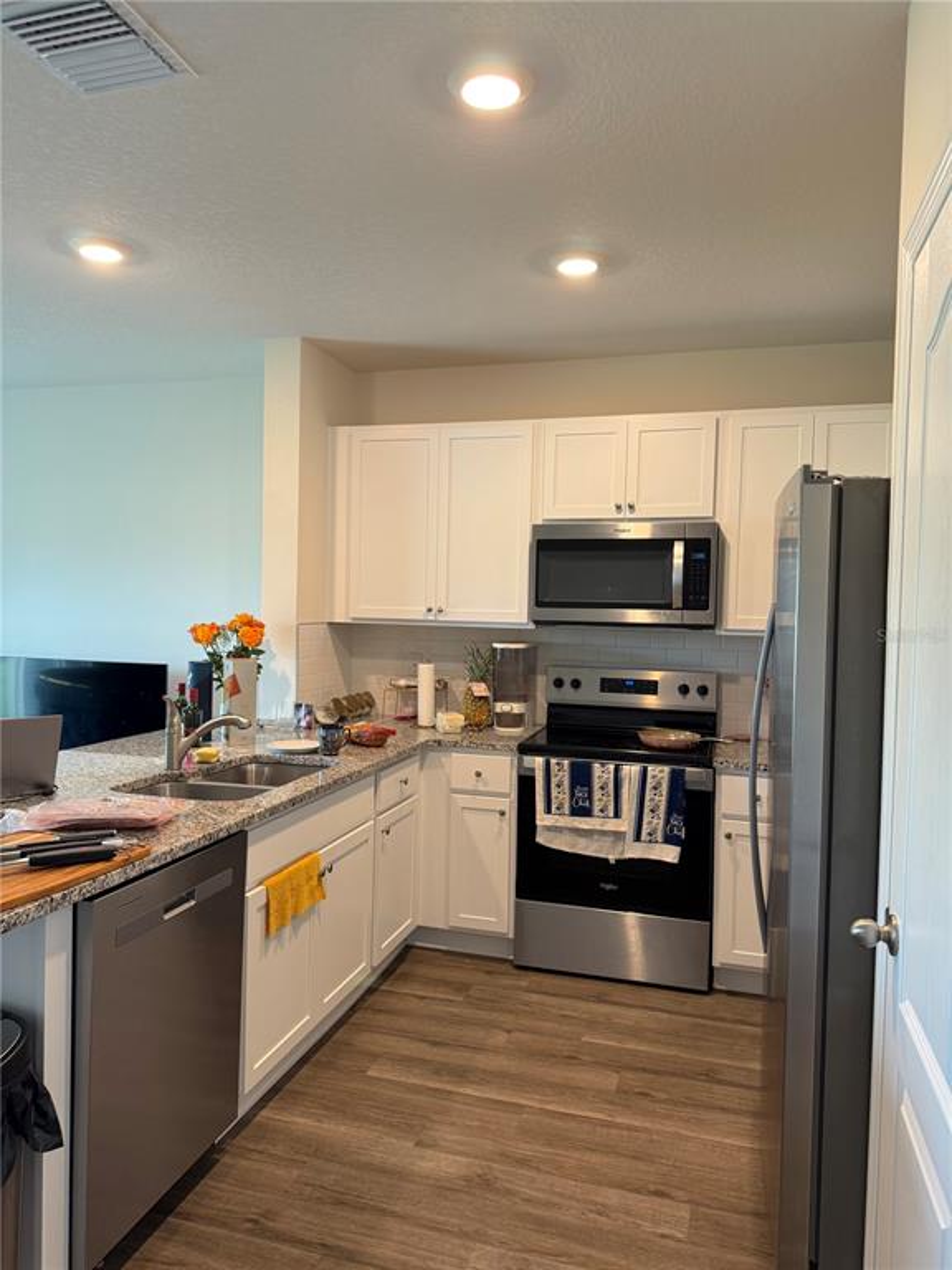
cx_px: 476
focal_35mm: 24
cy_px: 635
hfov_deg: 56.8
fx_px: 880
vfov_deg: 71.6
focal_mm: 6.76
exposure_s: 1/60
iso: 160
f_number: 1.78
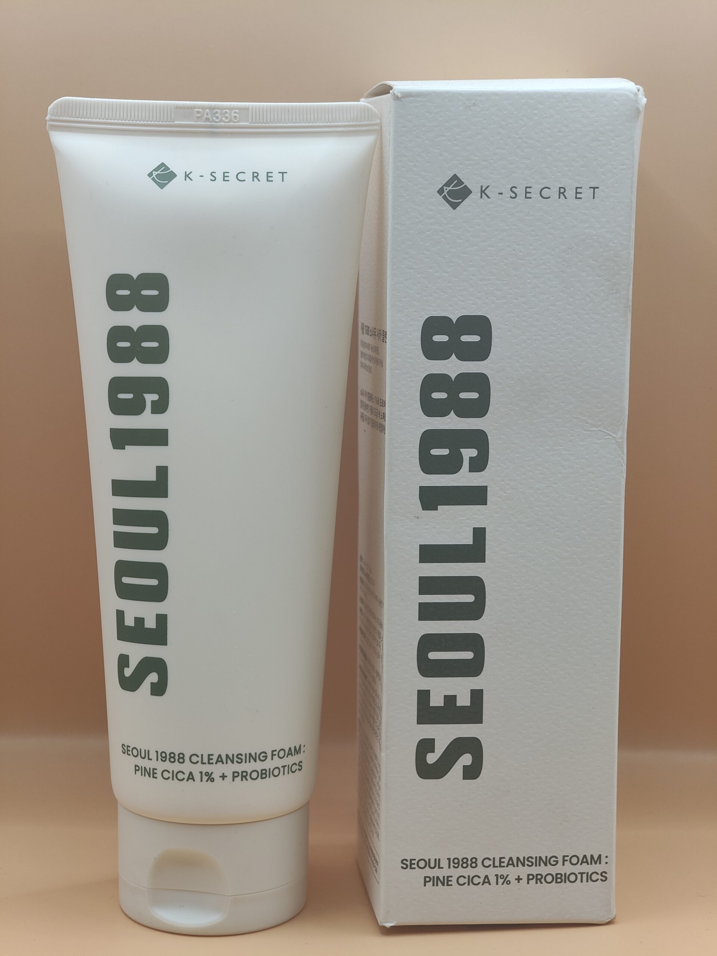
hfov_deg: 21.0
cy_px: 478
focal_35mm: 70
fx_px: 1933
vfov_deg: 27.8
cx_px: 358
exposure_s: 1/100
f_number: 2.55
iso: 139
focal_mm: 13.3
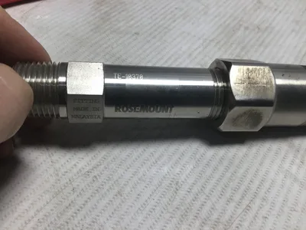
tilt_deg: -50.8
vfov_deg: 45.4
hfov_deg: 58.4
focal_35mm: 31
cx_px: 153
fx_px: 274
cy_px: 115
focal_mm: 3.3
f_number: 2.4
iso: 25
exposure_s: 1/120
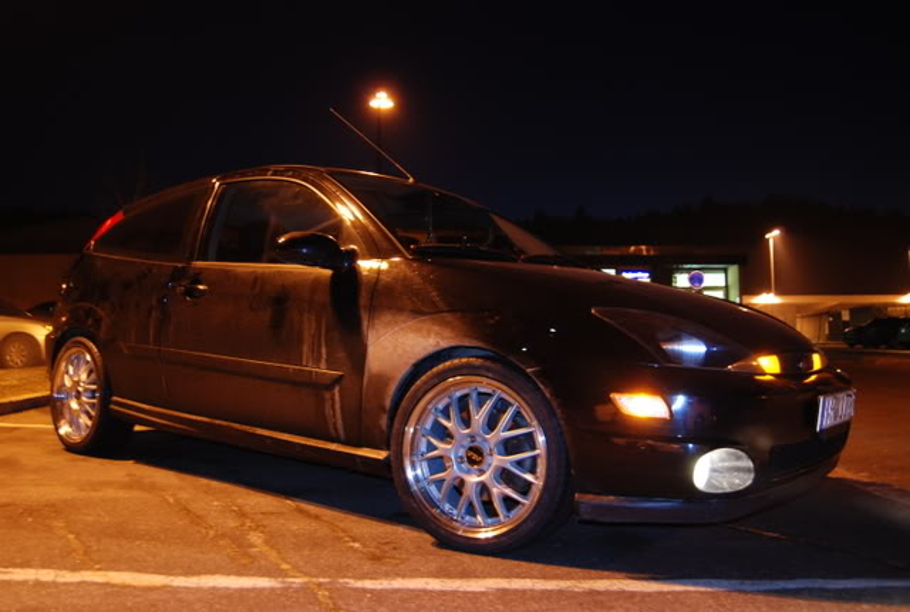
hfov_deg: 61.8
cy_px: 306
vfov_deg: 43.8
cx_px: 455
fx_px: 760
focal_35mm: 30
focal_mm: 20
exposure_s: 1
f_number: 3.8
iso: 200
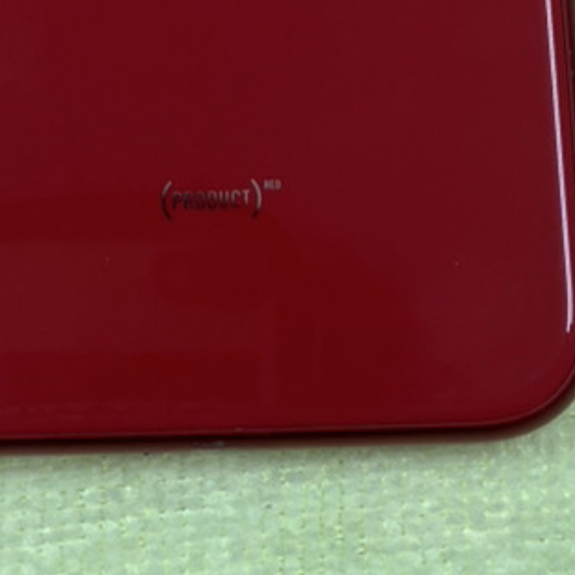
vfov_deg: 16.4
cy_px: -298
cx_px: 251
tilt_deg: -72.7
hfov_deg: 18.1
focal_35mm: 96
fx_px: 1804
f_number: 1.8
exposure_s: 1/60
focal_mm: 3.99
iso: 50
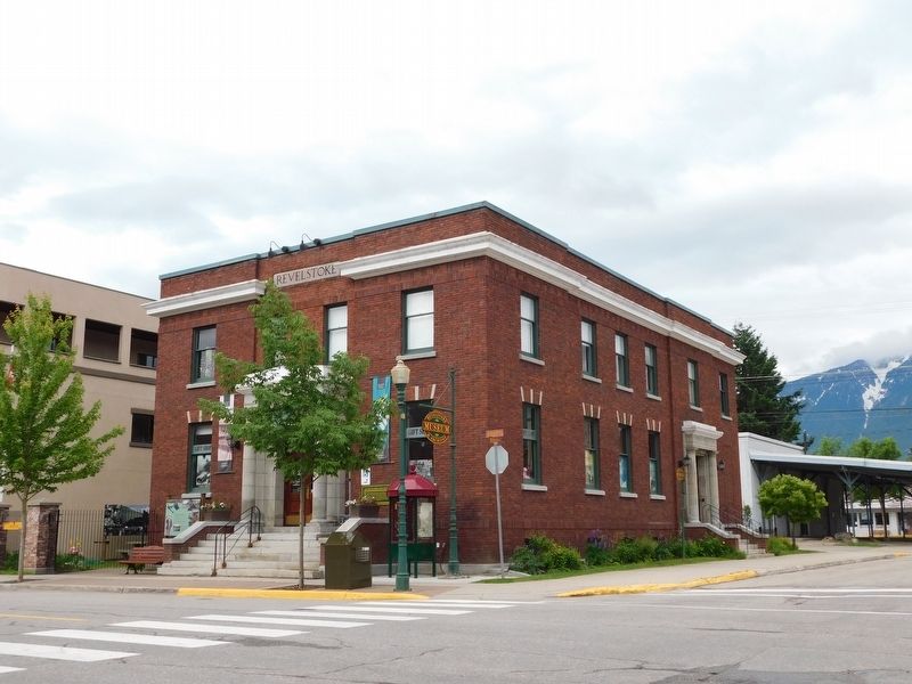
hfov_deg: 51.4
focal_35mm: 36
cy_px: 342
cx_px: 456
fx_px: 948
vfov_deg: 39.7
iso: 125
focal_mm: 6.3
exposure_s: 1/320
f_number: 3.5
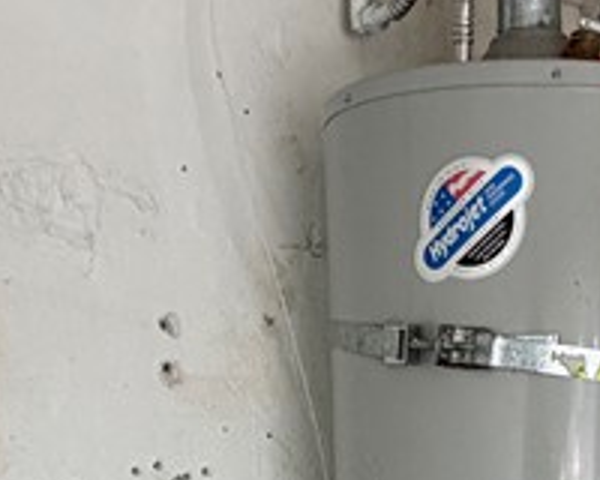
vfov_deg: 18.2
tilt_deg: -16.8
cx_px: 489
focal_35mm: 70
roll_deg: +0.4
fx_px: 1243
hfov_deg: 26.6
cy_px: 813
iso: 125
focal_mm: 2.22
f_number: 2.2
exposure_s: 1/121
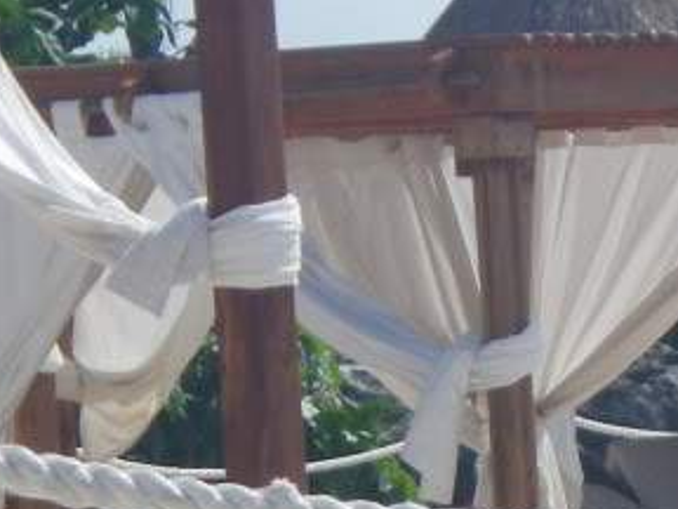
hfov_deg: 4.0
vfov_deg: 3.0
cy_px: 599
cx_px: 452
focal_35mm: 497
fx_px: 9734
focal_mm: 25
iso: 80
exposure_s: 1/320
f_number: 6.6
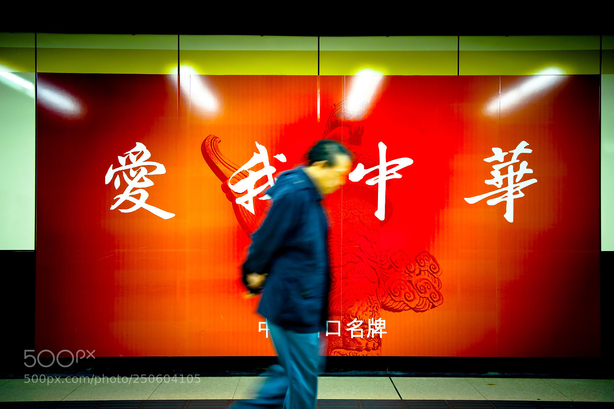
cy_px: 204
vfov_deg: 31.9
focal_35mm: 42
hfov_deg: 46.4
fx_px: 716
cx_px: 307
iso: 1250
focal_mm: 42
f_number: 5.6
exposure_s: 1/30
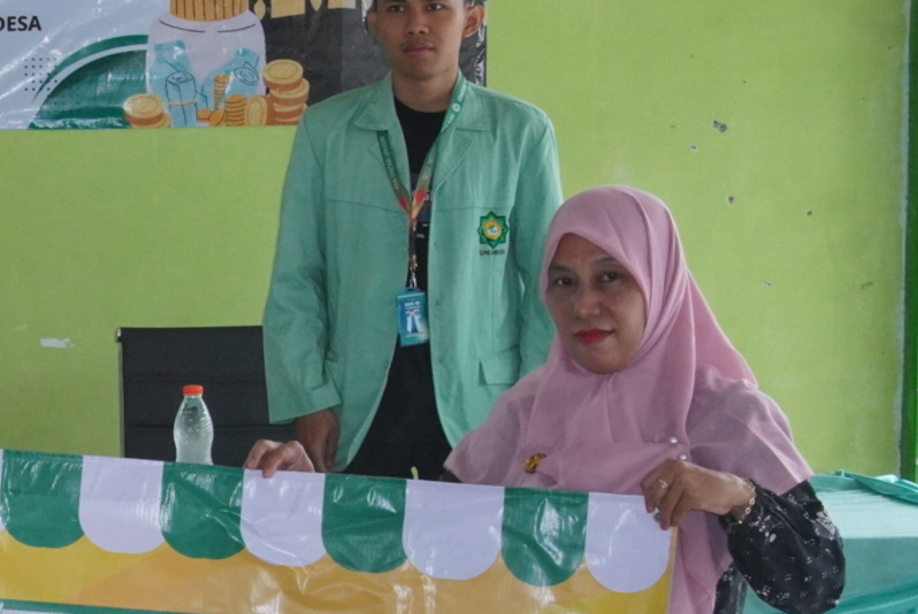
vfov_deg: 11.0
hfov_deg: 16.0
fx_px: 3170
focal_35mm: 124
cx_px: -122
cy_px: 470
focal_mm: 35
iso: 1600
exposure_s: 1/160
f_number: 14
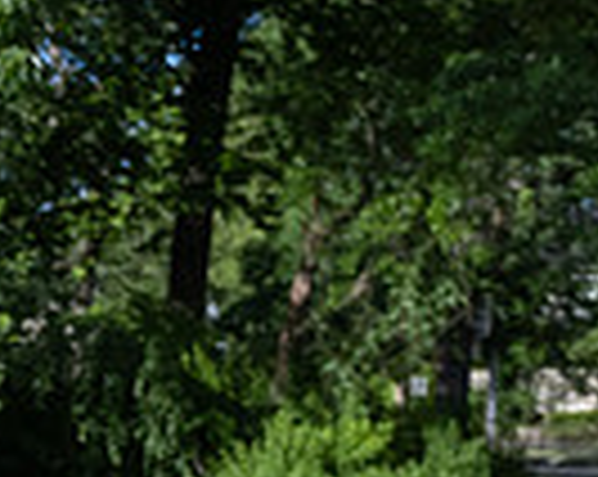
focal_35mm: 144
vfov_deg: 10.4
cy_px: 700
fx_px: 2545
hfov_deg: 12.0
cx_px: -584
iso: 400
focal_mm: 28
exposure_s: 1/5000
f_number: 3.2
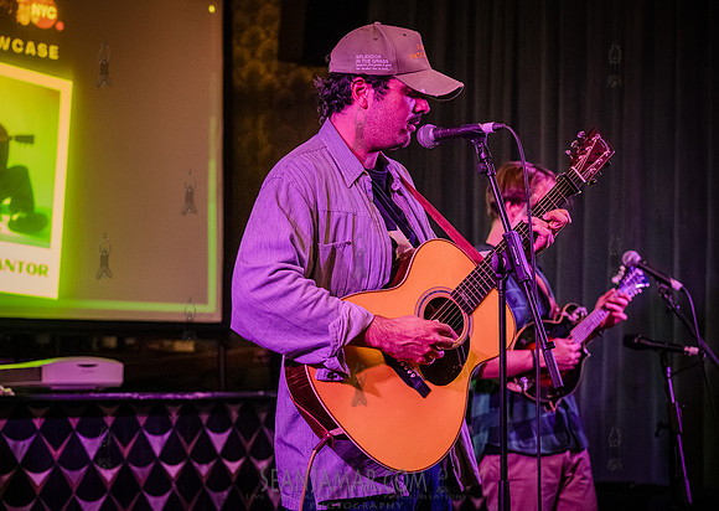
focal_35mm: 73
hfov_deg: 27.0
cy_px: 267
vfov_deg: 19.4
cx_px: 313
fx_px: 1494
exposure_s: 1/250
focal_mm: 65
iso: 12800
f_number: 3.2
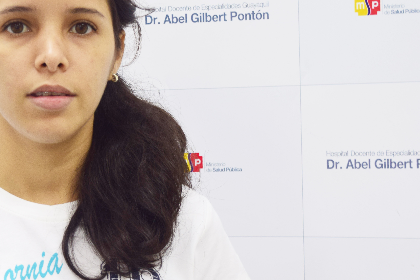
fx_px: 1295
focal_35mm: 111
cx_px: 83
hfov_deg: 18.3
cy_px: 134
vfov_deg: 12.3
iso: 200
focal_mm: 40
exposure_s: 1/20
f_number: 5.6
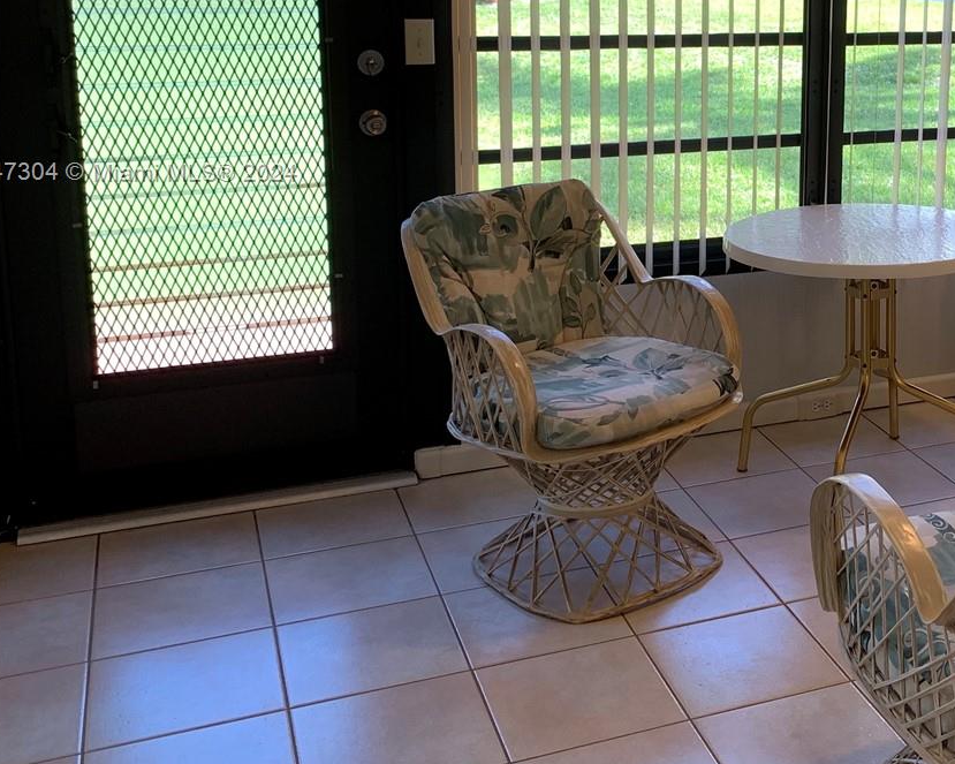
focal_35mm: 49
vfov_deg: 30.2
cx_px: 849
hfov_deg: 35.9
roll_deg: -1.8
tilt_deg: -11.4
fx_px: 1385
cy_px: 174
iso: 40
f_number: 1.8
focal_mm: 4.25
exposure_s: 1/120
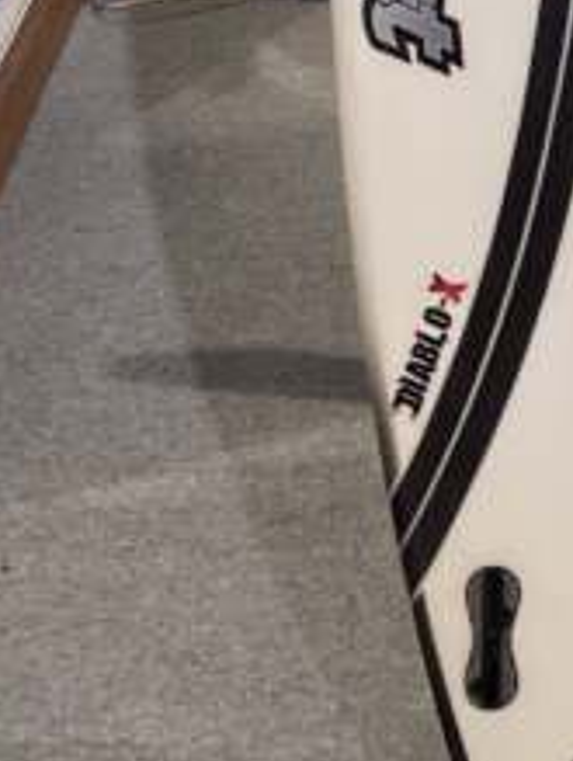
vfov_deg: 16.6
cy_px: -156
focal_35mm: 113
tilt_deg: -17.9
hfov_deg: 12.8
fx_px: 2487
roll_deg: +0.0
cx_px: 677
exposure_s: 1/60
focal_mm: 3.3
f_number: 2.4
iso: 80
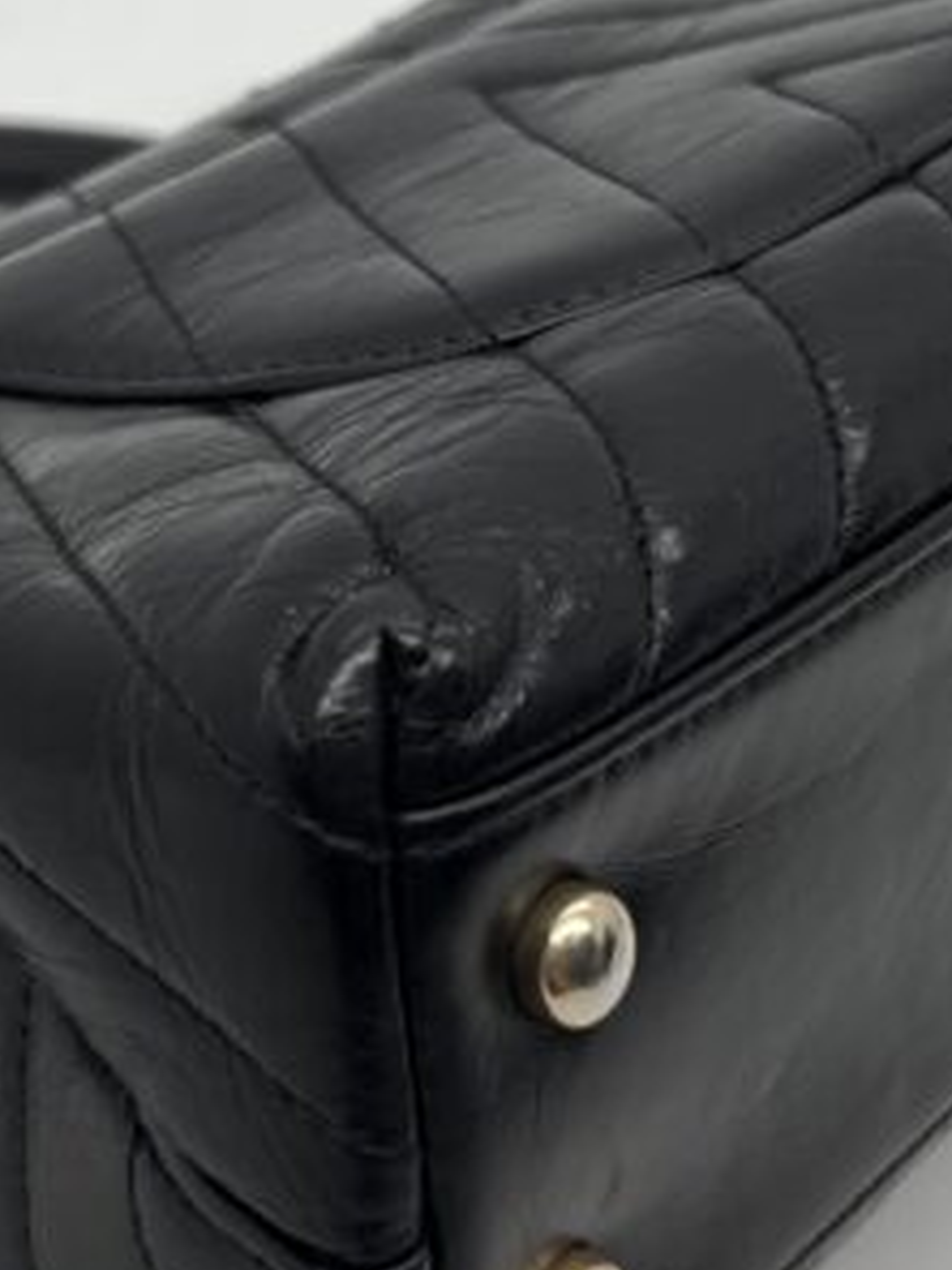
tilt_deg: -36.0
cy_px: 575
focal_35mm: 90
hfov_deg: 16.4
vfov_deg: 21.8
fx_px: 3300
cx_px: 365
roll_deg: -11.4
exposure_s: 1/192
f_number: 1.5
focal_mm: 5.7
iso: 40
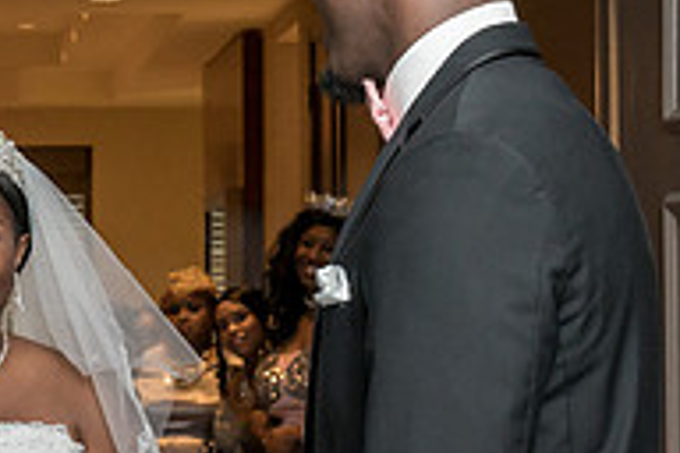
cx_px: 207
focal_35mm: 171
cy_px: 317
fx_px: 3230
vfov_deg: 8.0
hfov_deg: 12.0
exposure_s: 1/200
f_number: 7.1
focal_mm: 49
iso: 2000
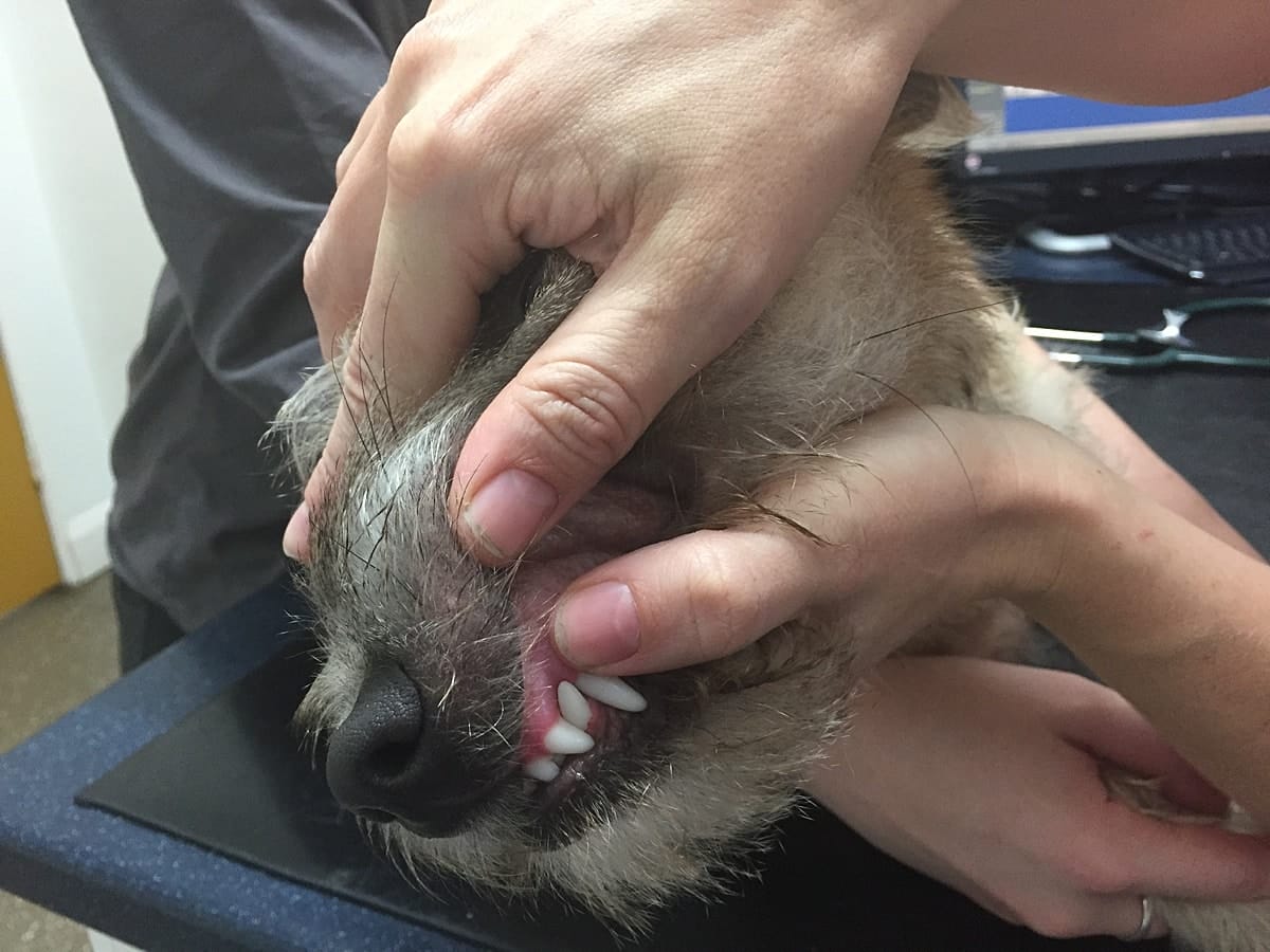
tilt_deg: -24.1
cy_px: 476
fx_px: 1064
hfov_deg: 61.7
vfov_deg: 48.2
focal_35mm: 29
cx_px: 635
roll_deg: +3.8
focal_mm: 4.15
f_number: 2.2
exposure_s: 1/33
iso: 200
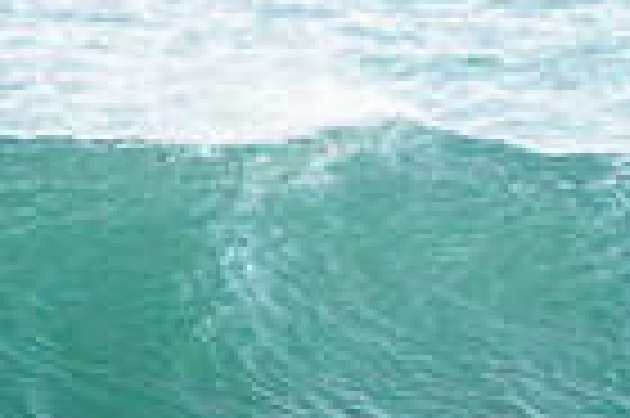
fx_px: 36200
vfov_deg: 0.7
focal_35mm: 2071
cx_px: -315
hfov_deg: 1.0
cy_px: 420
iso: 720
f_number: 5.6
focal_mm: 500
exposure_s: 1/1600
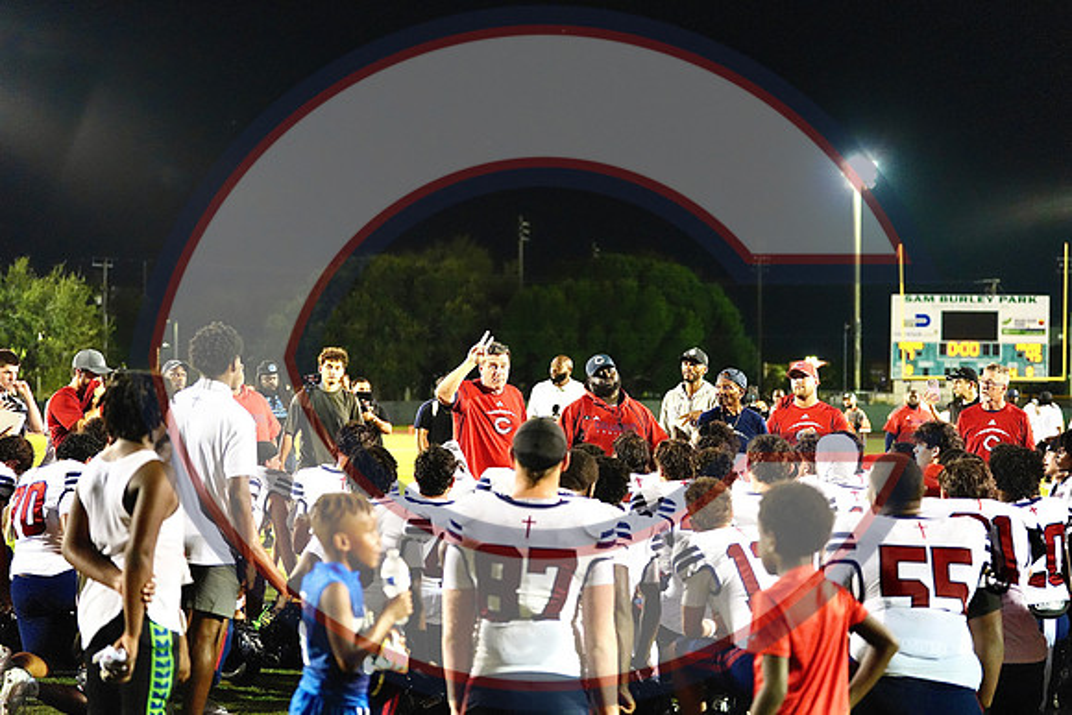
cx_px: 536
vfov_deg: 19.5
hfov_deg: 28.8
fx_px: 2085
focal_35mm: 70
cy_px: 358
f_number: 2.8
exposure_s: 1/400
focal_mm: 70
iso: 10000
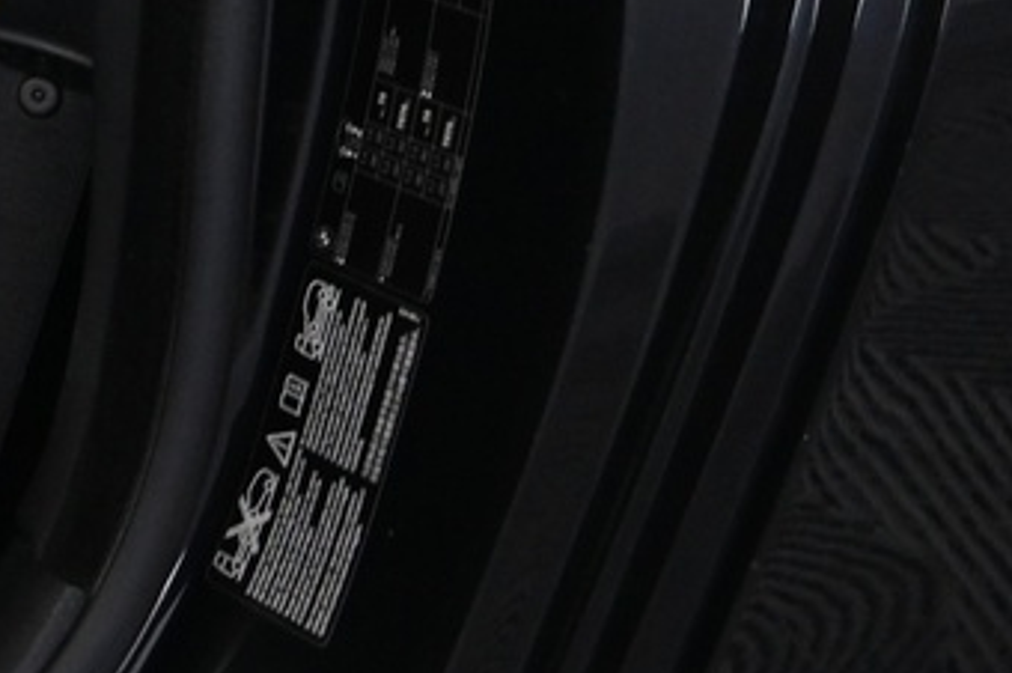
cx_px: -857
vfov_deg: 10.6
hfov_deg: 14.3
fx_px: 3516
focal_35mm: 125
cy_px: -274
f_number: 3.5
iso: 1600
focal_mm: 17.5
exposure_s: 1/20
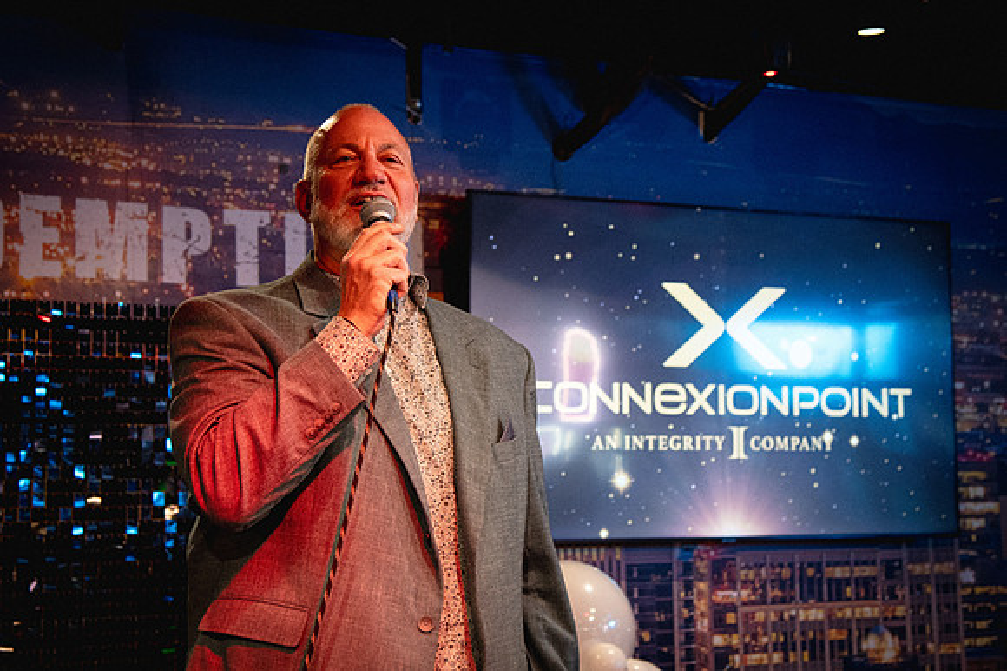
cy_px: 280
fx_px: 2067
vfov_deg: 18.4
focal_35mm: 74
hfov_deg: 27.4
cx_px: 519
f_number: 4
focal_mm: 52
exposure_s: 1/50
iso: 4000
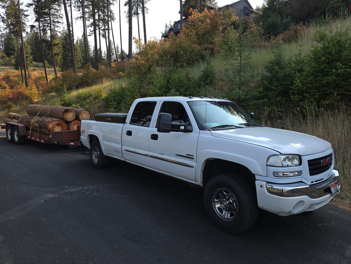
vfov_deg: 58.9
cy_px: 132
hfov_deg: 73.9
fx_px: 233
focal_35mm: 23
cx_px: 176
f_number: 1.4
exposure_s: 1/396
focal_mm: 6.5
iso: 10
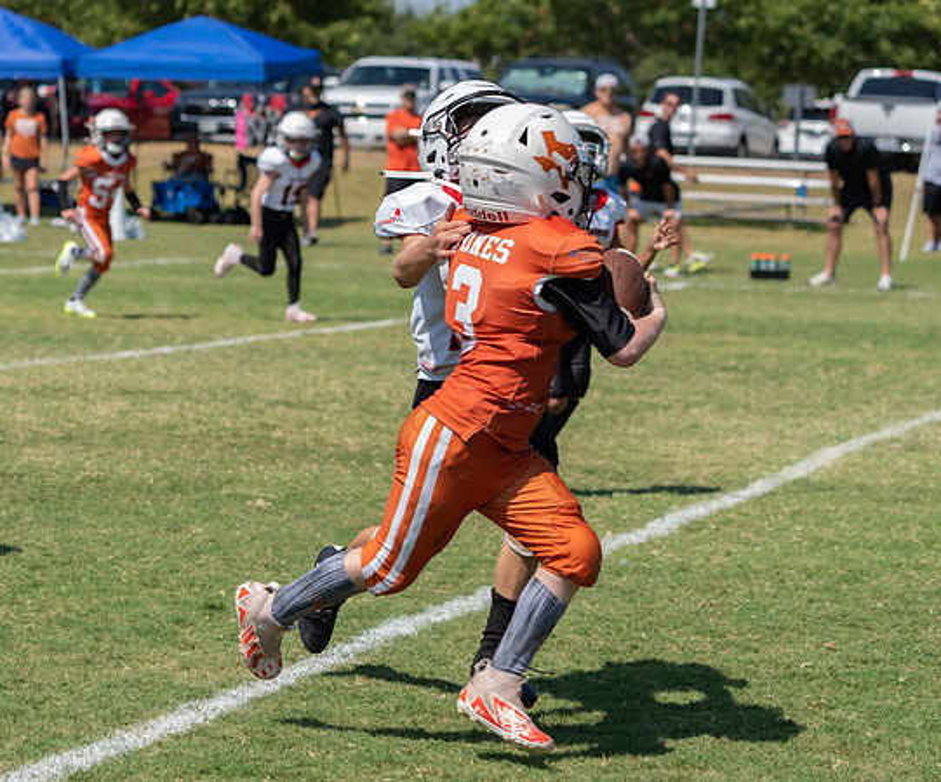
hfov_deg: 14.5
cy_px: 439
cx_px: 427
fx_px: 3692
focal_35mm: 131
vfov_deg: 12.1
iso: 200
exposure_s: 1/800
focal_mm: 100
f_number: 5.6
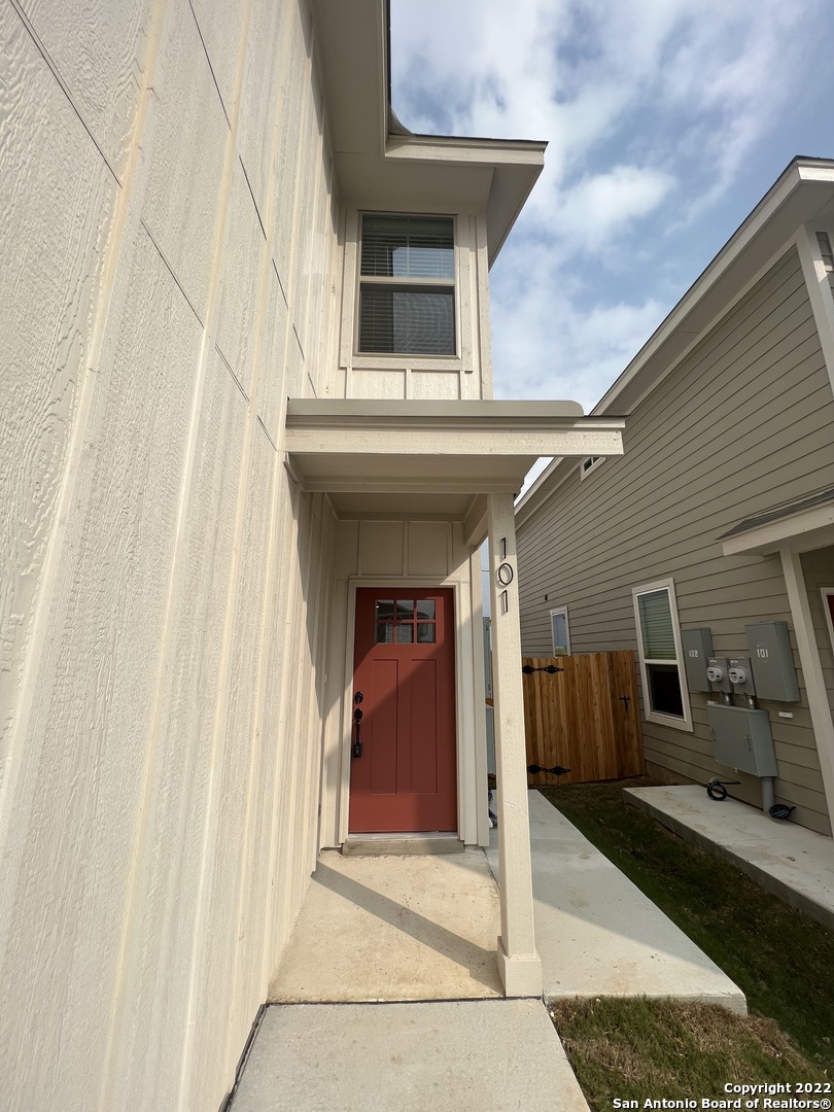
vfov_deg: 106.2
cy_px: 556
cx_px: 417
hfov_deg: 89.9
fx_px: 418
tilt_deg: +14.0
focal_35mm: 13
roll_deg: +0.2
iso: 32
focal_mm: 1.57
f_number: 1.8
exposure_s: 1/2222
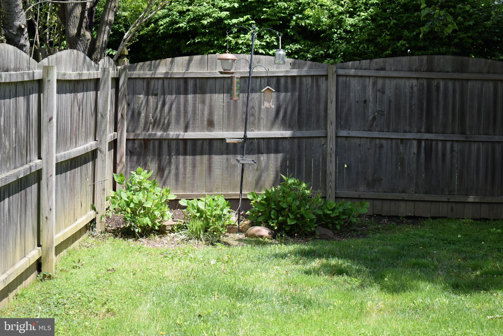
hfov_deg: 24.6
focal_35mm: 82
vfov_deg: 16.6
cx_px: 252
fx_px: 1153
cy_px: 168
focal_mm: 55
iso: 100
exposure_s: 1/160
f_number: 5.6
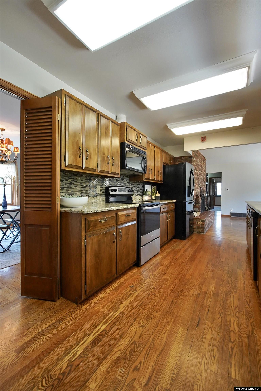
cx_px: 130
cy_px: 196
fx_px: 174
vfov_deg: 96.7
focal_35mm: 16
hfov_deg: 73.7
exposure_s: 1/160
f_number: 4
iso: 1600
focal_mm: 11
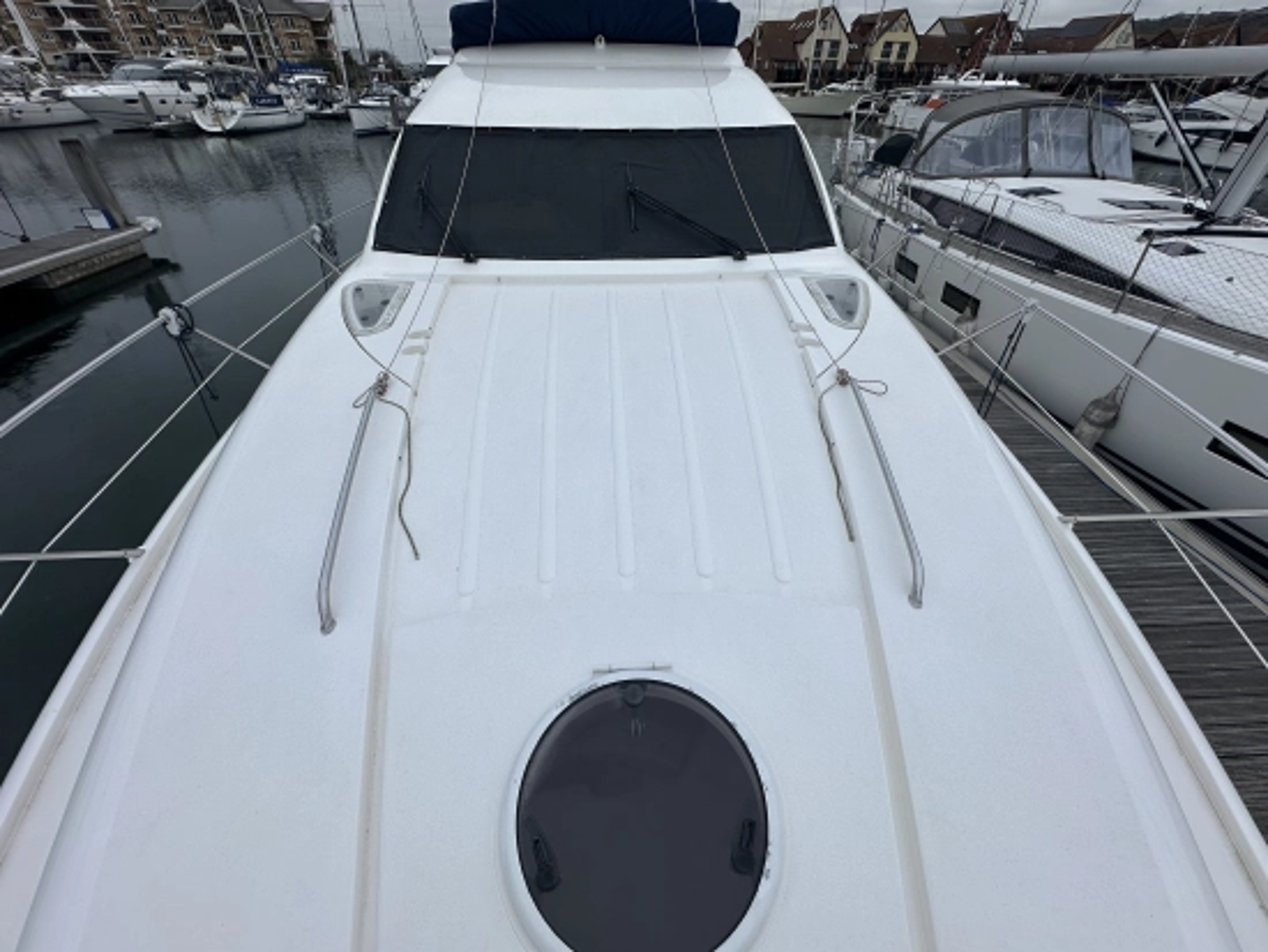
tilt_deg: -37.8
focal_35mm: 14
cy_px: 476
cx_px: 634
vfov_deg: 85.7
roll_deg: -1.5
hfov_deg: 102.0
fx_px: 513
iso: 40
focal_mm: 2.22
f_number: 2.2
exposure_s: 1/612
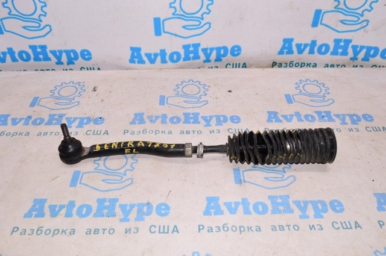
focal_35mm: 33
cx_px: 193
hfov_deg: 57.3
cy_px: 128
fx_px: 353
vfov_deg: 39.9
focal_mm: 22
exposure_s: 1/200
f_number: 8
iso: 1600
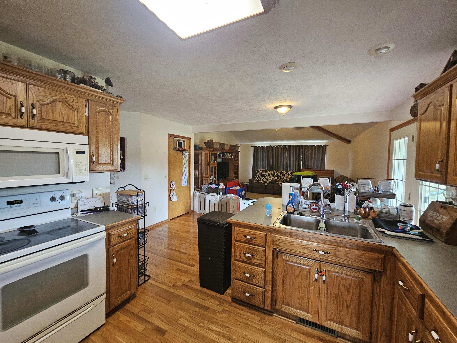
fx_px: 172
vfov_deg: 89.9
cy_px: 172
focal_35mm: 13
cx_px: 228
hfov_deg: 106.2
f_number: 2.2
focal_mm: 2.2
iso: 400
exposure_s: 1/40
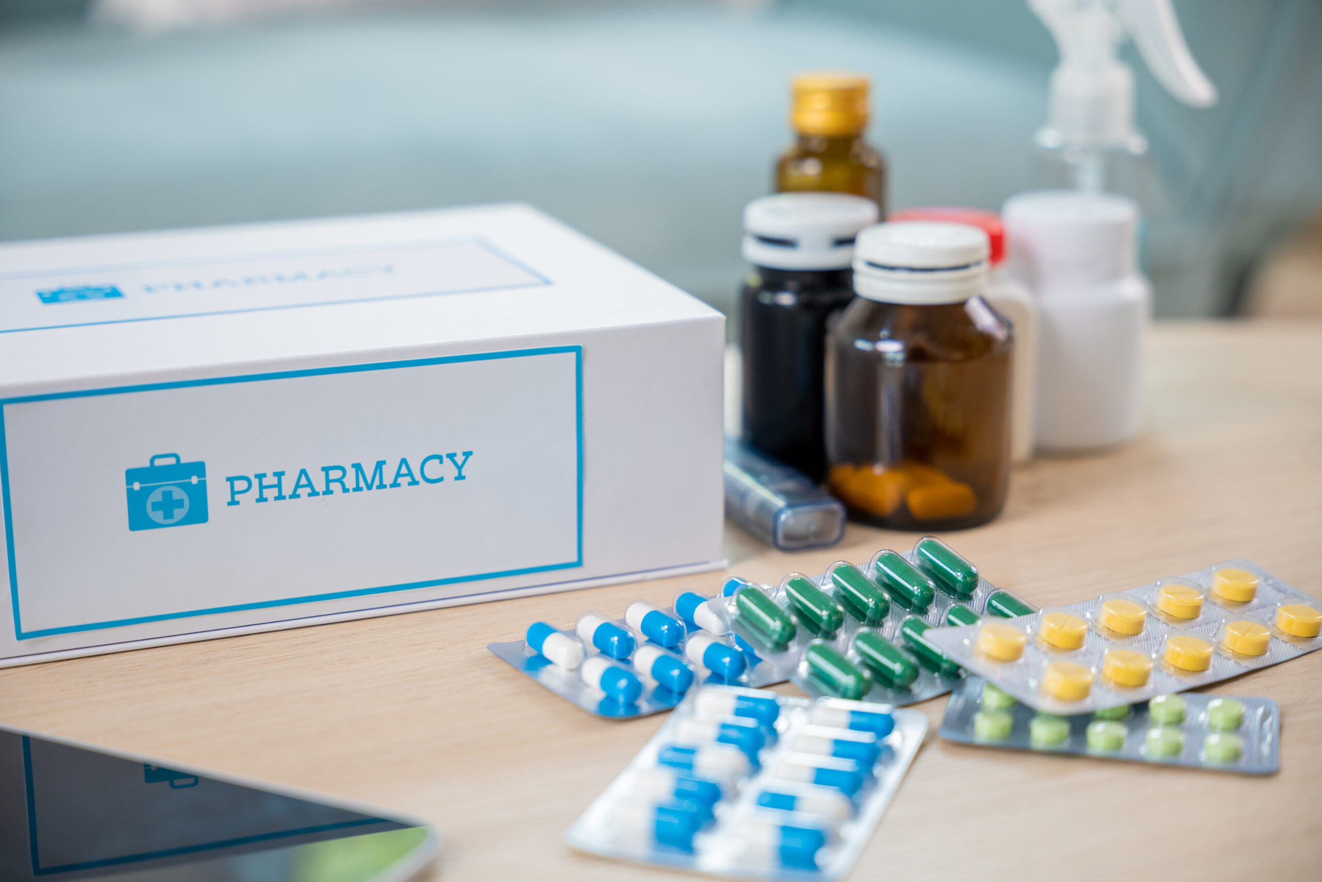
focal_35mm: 62
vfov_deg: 21.9
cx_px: 661
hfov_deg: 32.4
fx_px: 2277
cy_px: 441
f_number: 2.8
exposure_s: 1/200
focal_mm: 62
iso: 400
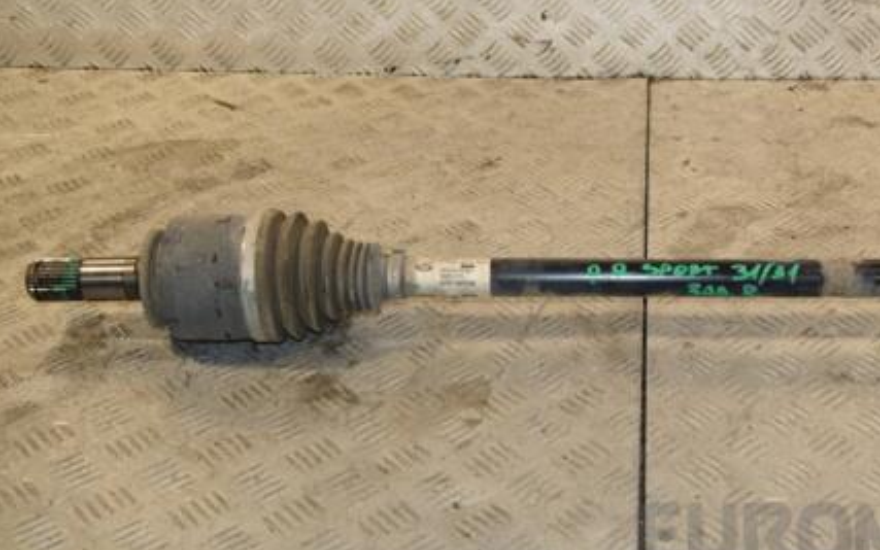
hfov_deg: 37.2
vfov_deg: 24.1
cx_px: 602
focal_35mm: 54
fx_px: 1288
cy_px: 260
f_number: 6.3
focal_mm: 25
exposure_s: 1/200
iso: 800
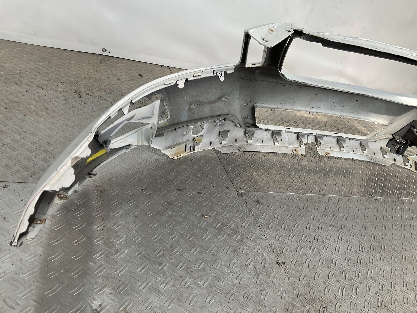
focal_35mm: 29
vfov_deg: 48.2
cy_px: 156
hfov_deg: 61.7
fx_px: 349
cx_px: 208
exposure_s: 1/211
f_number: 1.8
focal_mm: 3
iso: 16
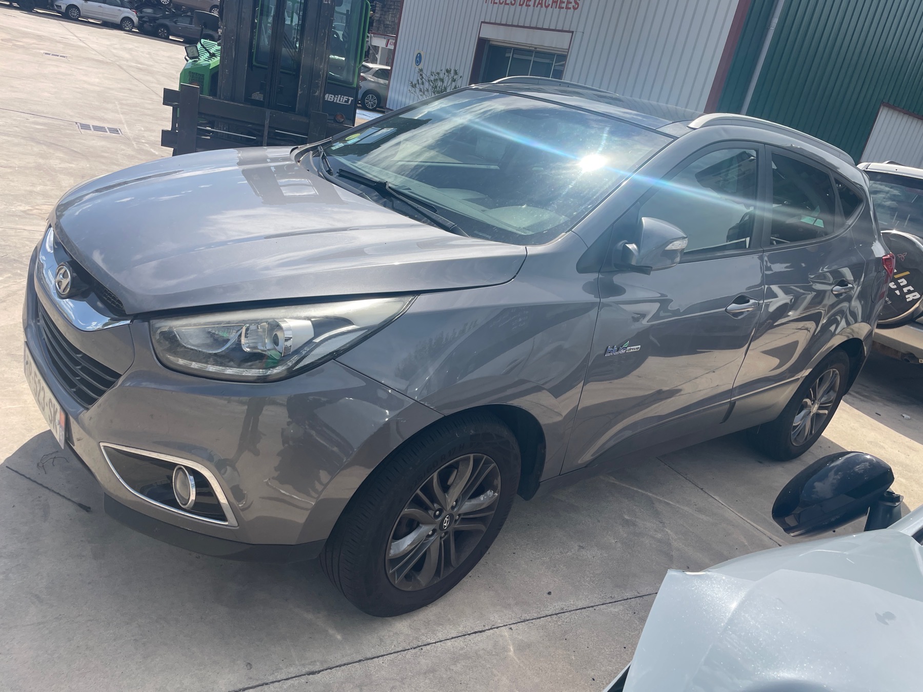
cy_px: 346
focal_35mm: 26
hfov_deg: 67.3
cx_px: 462
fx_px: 693
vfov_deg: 53.1
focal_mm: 4.2
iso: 32
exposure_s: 1/3205
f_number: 1.6
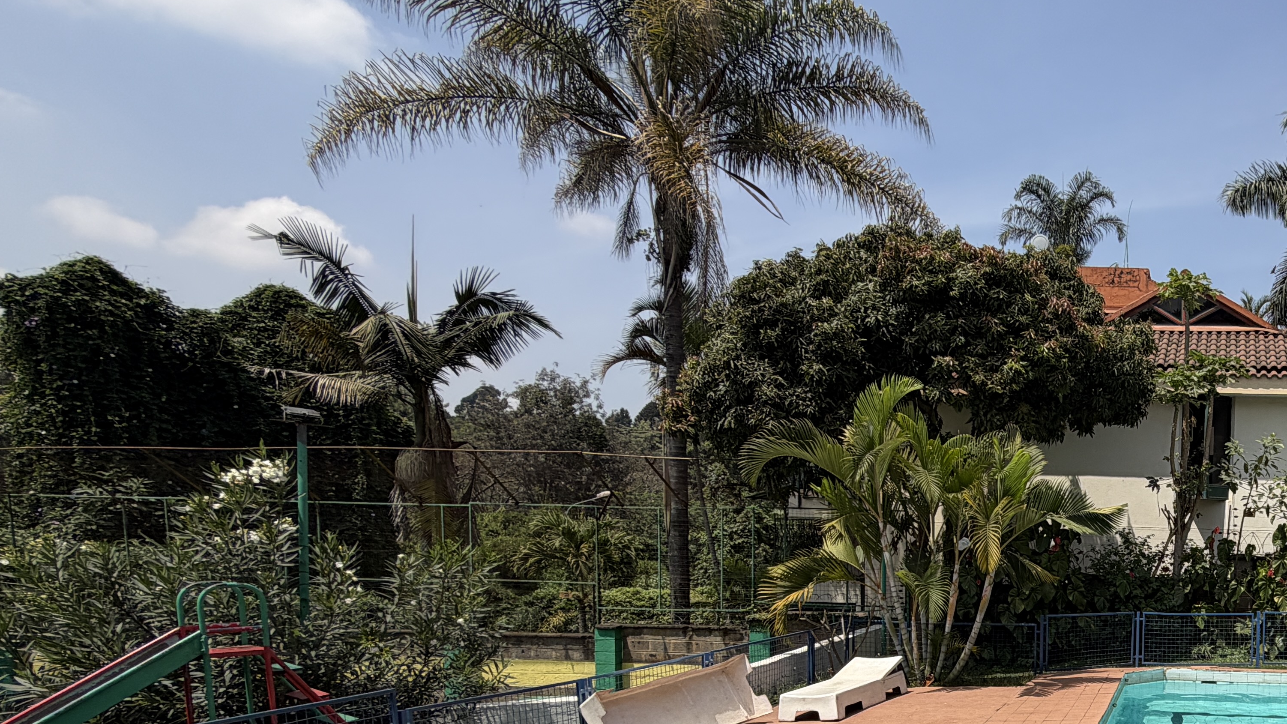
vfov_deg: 38.1
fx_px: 990
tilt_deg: -4.6
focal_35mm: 29
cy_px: 619
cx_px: 1159
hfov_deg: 56.9
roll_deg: -0.9
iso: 20
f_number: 2.2
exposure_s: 1/1312
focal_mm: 2.22
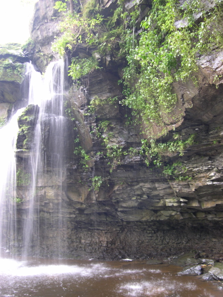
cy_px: 148
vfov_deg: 49.0
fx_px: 326
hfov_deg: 37.7
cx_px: 112
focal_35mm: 38
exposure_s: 1/4.5
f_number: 2.8
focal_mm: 8
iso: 129
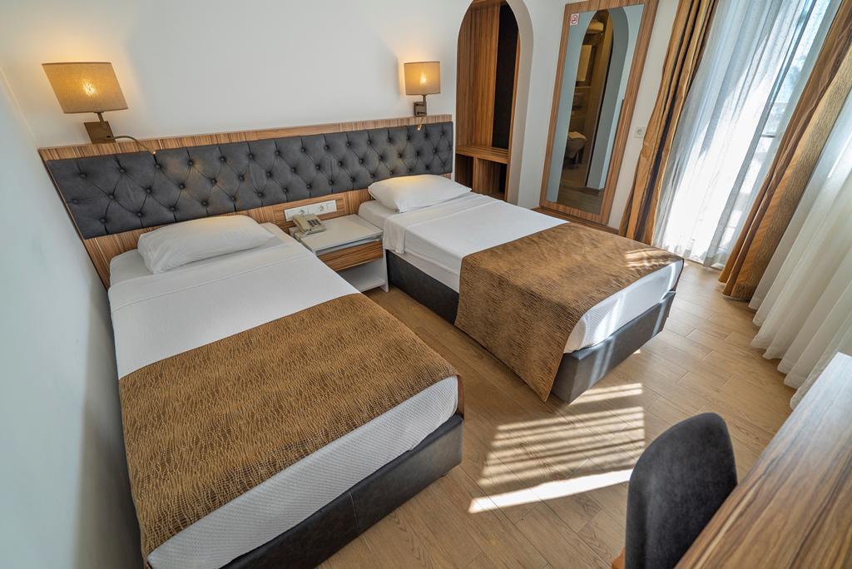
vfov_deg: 73.8
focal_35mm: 16
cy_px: 284
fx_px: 379
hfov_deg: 96.7
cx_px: 426
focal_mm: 16
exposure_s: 1/50
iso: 50
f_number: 4
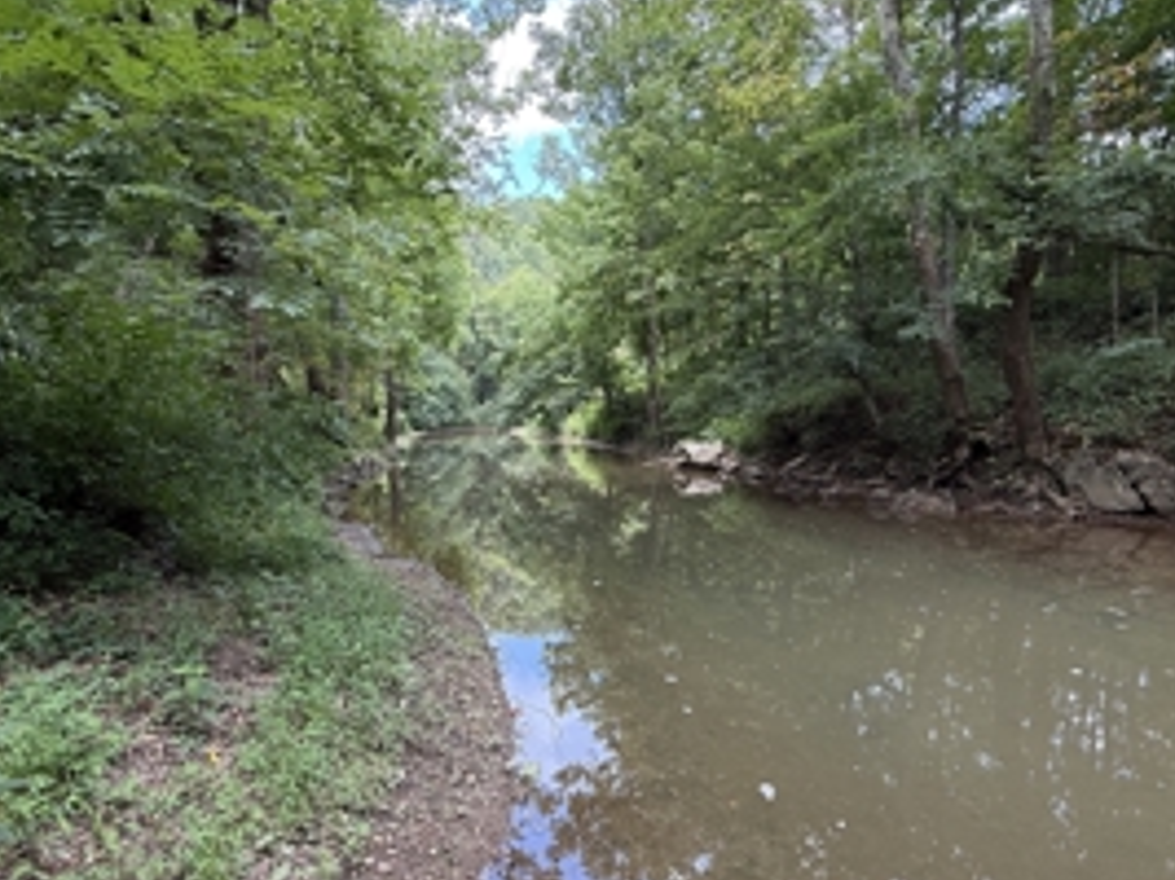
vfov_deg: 63.3
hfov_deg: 78.9
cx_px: 550
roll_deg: +1.2
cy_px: 471
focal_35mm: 21
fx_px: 713
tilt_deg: -3.7
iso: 64
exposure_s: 1/101
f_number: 2.2
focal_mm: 2.22
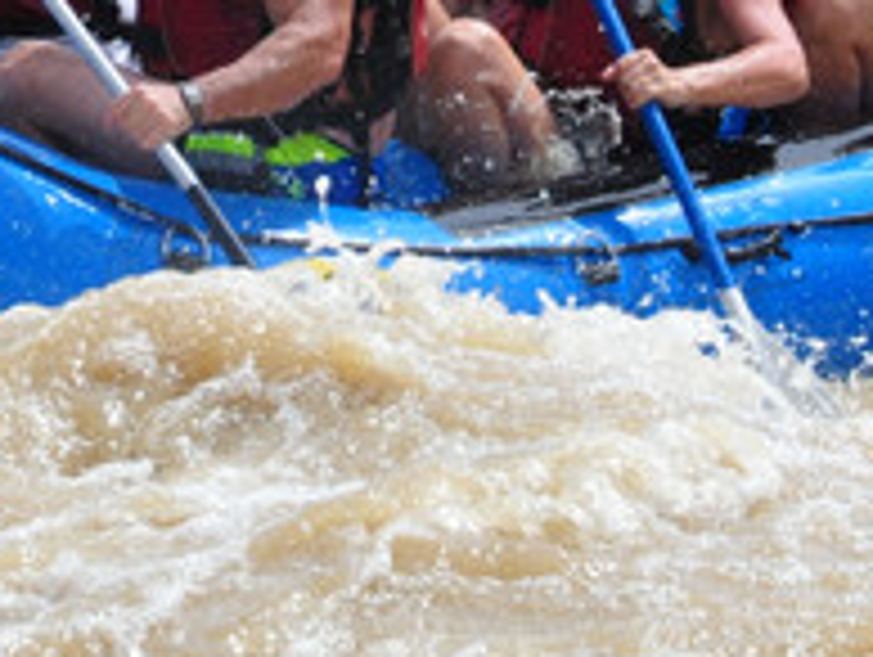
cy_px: -180
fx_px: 12792
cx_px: 315
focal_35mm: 507
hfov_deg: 3.9
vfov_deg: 2.9
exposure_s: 1/800
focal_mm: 105
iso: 800
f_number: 13
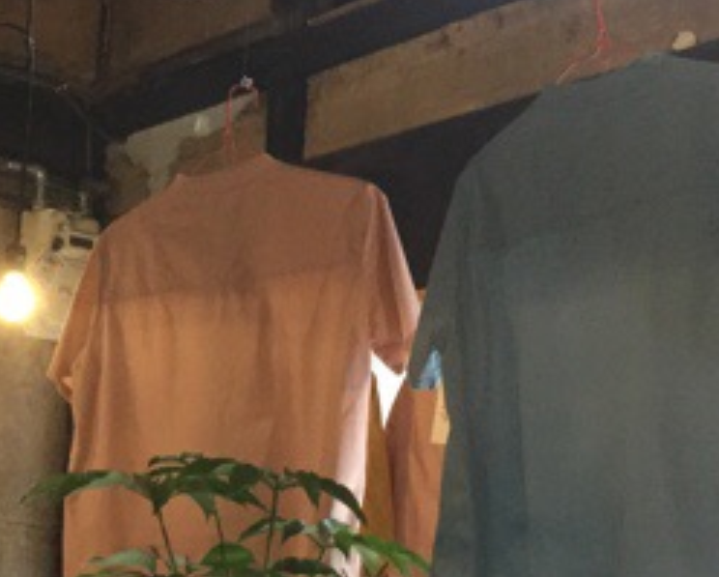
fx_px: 1662
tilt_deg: +16.3
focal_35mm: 78
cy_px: 217
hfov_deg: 23.9
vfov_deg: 19.7
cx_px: 116
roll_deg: -5.8
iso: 250
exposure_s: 1/33
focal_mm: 3.3
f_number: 2.4
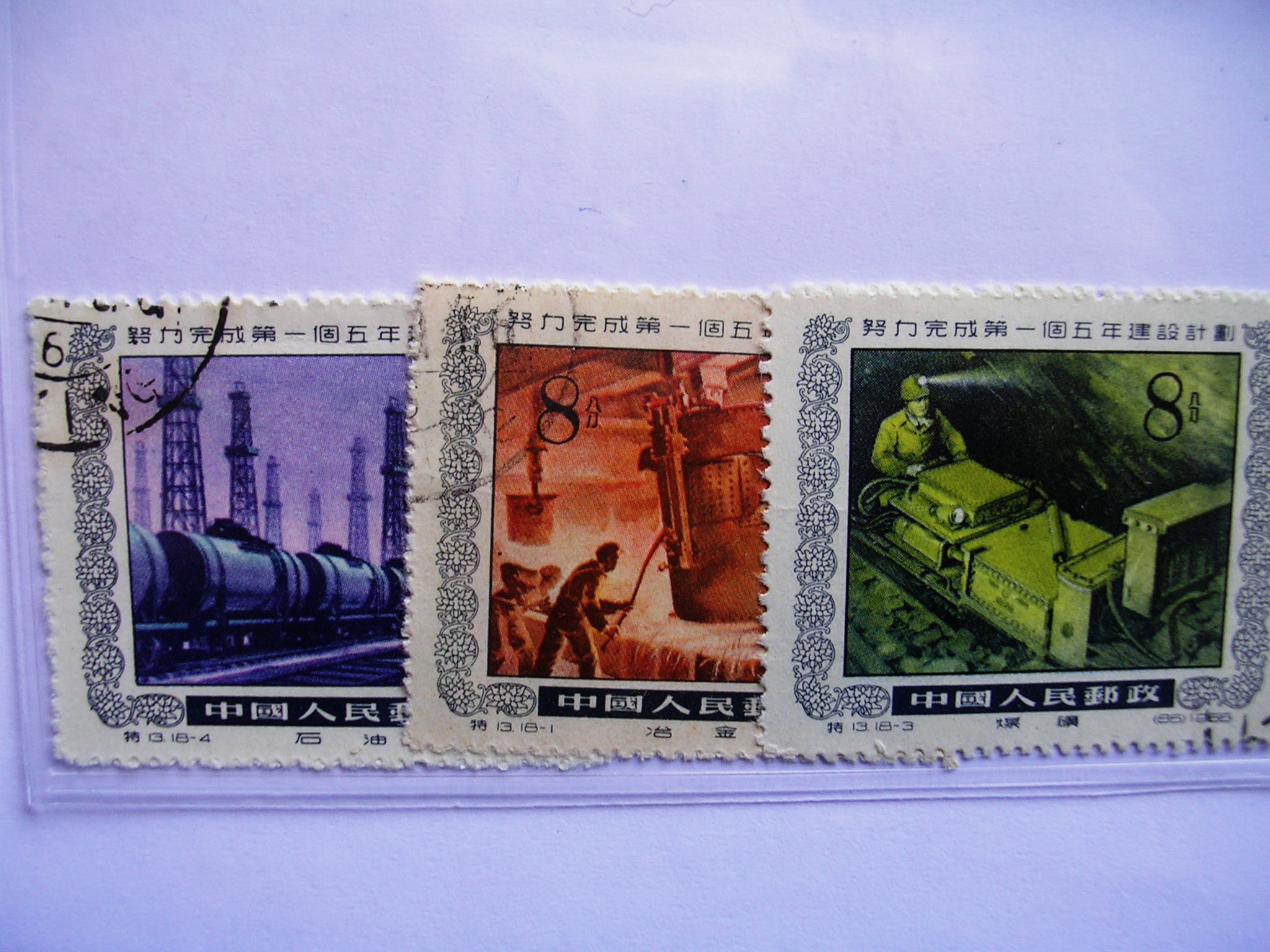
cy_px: 476
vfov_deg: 37.7
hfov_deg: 49.0
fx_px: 1394
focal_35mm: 38
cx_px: 635
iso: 50
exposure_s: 1/43.4
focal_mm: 5.8
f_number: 2.8
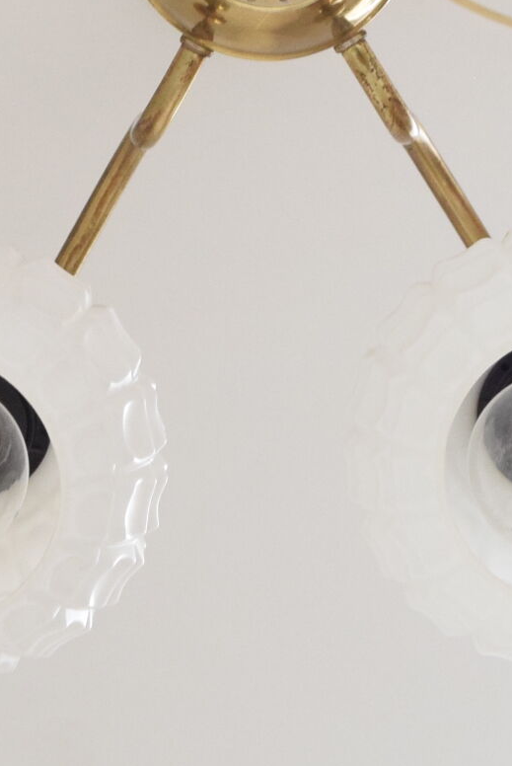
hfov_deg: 7.4
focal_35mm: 185
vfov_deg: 10.9
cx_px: 288
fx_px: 3938
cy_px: -91
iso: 1600
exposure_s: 1/160
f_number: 6.3
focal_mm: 32
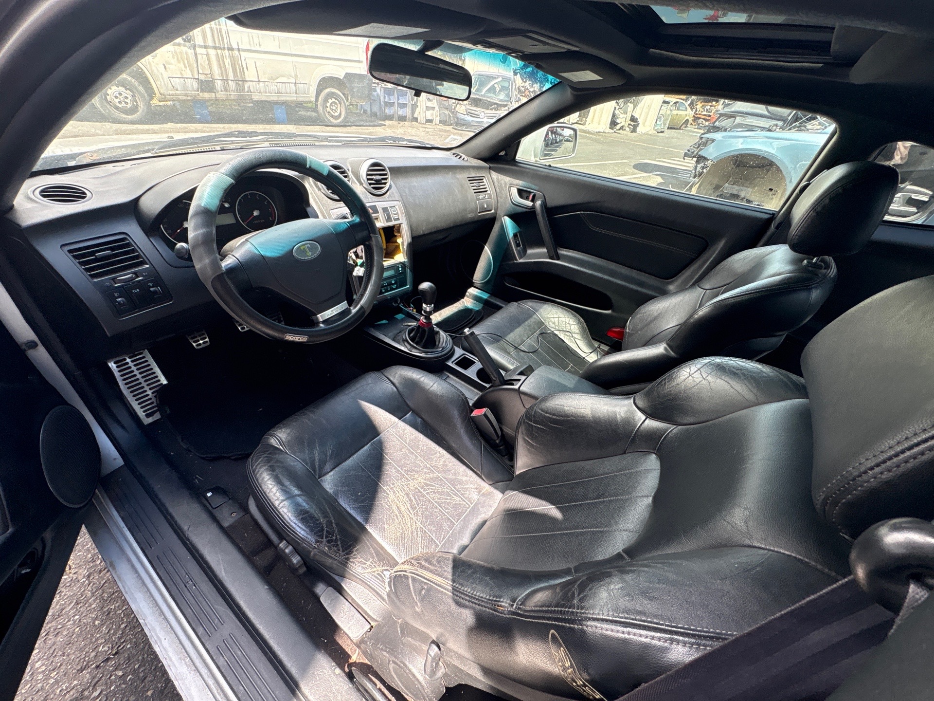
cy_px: 350
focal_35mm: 14
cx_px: 467
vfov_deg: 85.7
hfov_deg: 102.1
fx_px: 378
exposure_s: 1/134
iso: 125
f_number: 2.2
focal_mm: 2.22
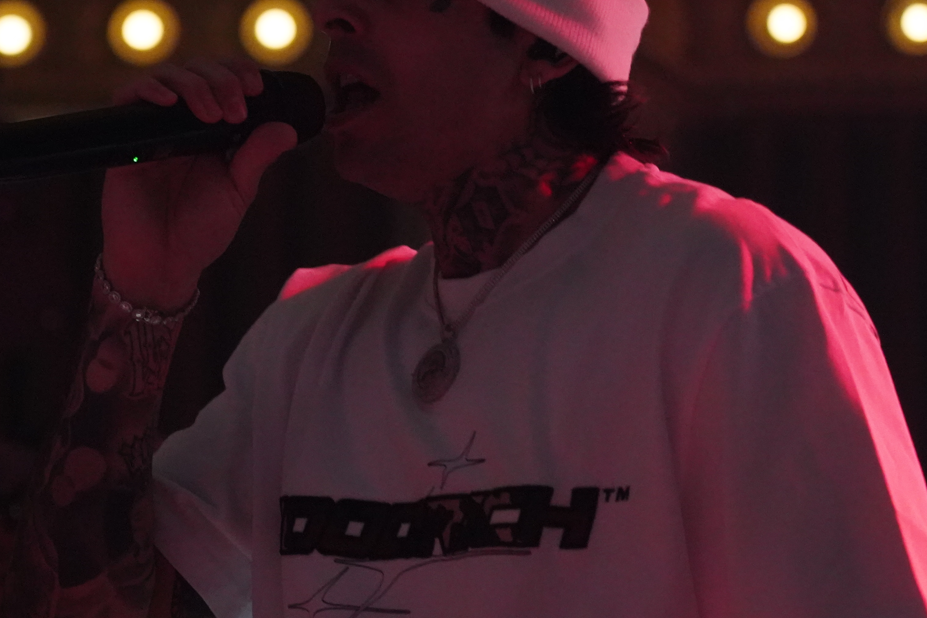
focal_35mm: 207
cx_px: 182
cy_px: 275
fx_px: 5330
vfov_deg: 6.6
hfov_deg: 9.9
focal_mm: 105
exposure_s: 1/160
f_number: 4
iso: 10000
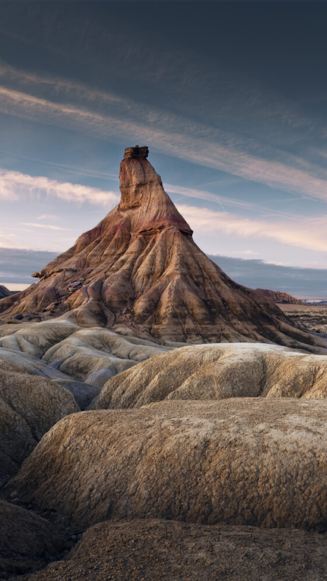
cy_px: 299
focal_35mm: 26
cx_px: 136
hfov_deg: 44.2
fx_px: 401
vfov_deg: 71.9
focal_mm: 16
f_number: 7.1
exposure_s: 1/40
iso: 200
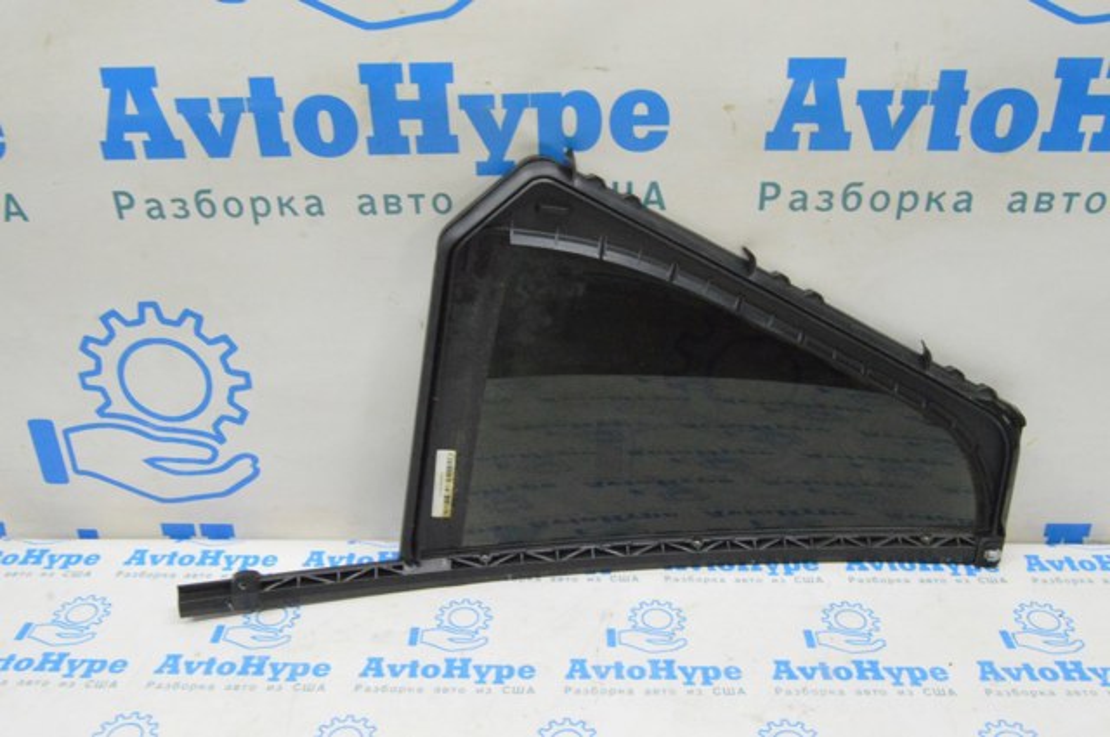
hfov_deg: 55.2
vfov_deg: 38.3
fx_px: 1062
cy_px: 368
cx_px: 555
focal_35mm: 34
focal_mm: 23
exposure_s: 1/15
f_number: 20
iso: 6400
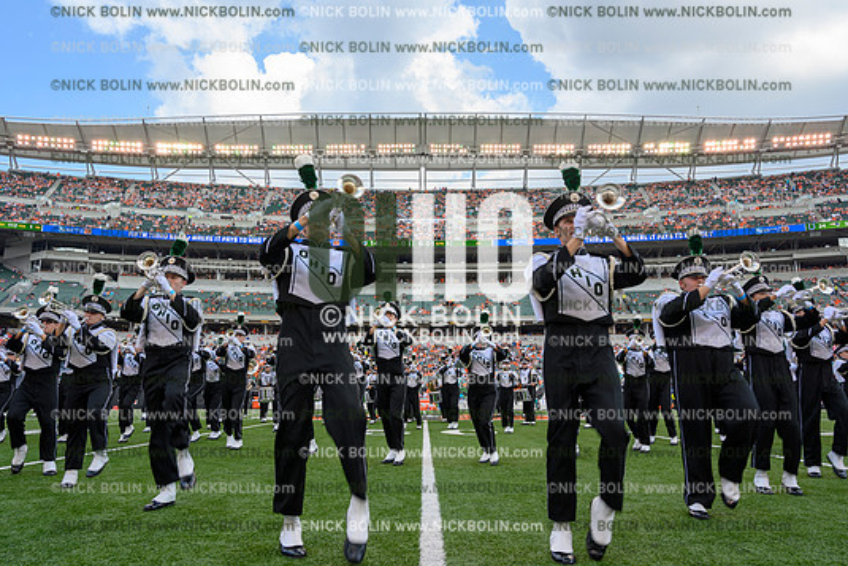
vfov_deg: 49.6
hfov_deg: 69.4
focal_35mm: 26
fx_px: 613
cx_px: 420
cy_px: 269
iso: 80
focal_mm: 24
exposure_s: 1/100
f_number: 7.1
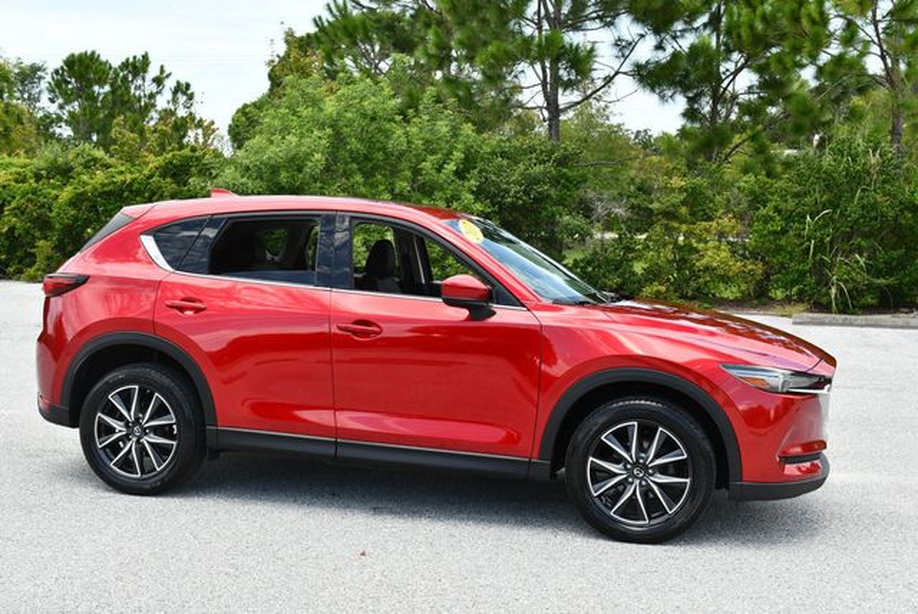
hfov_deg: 41.1
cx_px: 459
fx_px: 1225
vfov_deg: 28.1
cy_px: 307
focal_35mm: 48
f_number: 7.1
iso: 200
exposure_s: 1/250
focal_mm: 24
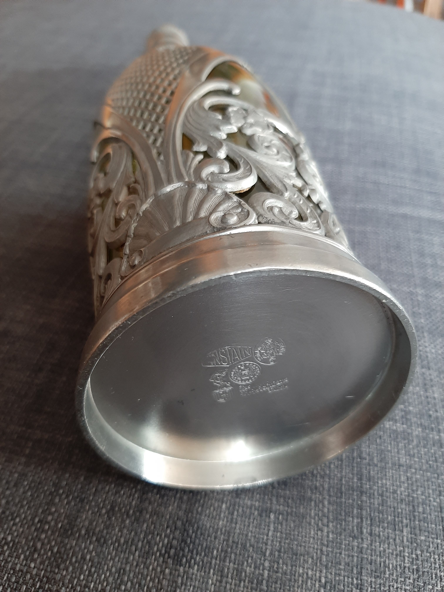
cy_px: 296
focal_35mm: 26
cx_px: 222
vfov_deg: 67.3
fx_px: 445
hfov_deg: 53.1
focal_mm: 3.93
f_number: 1.7
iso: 200
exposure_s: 1/33
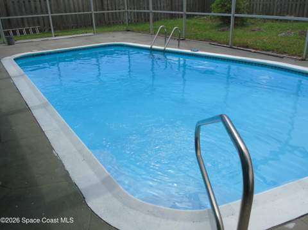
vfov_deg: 48.2
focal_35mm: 29
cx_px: 154
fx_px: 258
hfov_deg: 61.7
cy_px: 115
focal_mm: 5.2
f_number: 3.6
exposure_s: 1/640
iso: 80
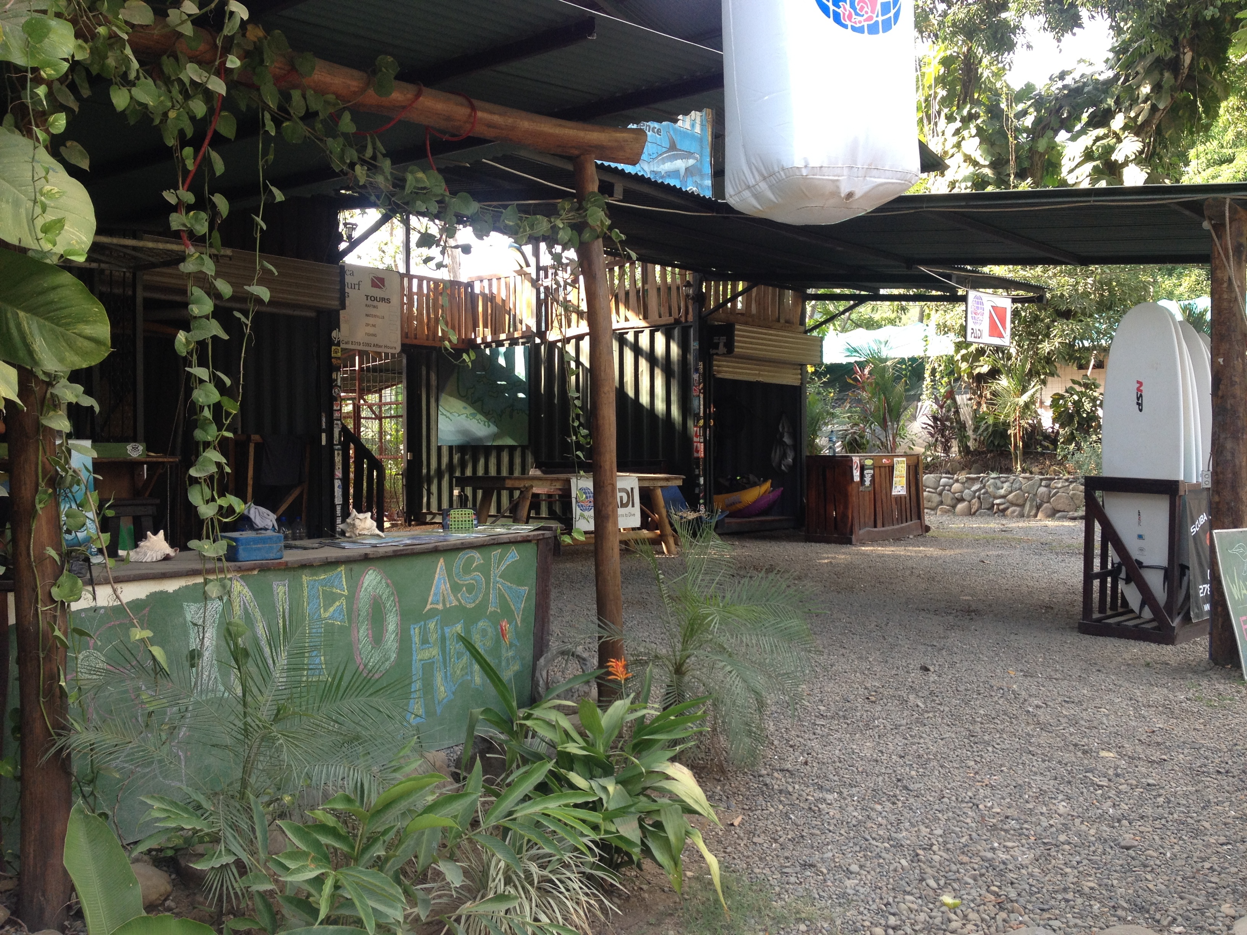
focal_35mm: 35
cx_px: 624
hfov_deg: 52.6
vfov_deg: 40.7
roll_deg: +0.7
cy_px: 468
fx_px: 1261
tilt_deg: -3.2
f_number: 2.4
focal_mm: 4.28
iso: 50
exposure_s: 1/120
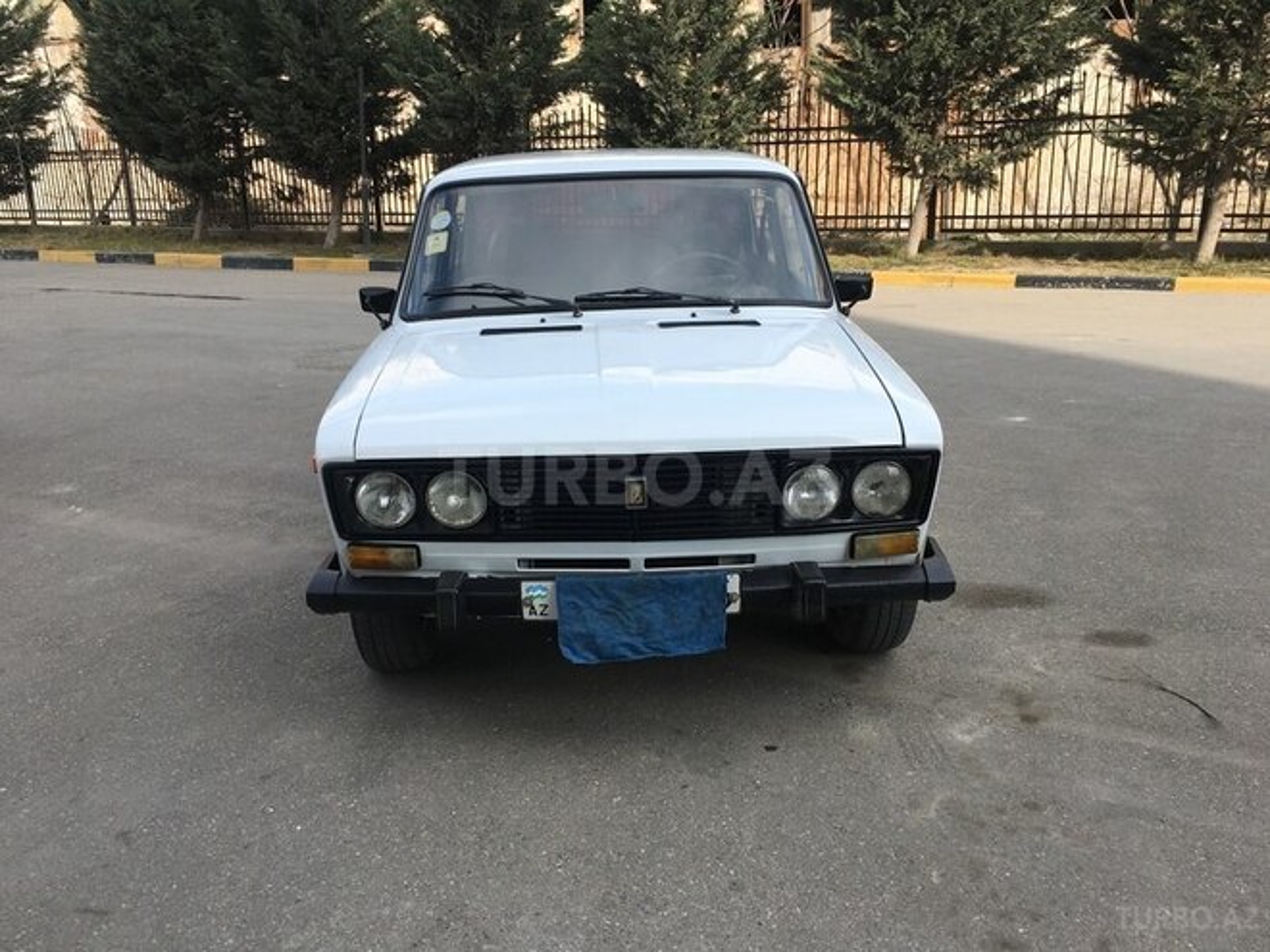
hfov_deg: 61.7
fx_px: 1064
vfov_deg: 48.2
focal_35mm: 29
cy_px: 476
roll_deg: +0.7
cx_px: 635
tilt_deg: -16.7
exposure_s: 1/938
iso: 25
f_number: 2.2
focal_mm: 4.15
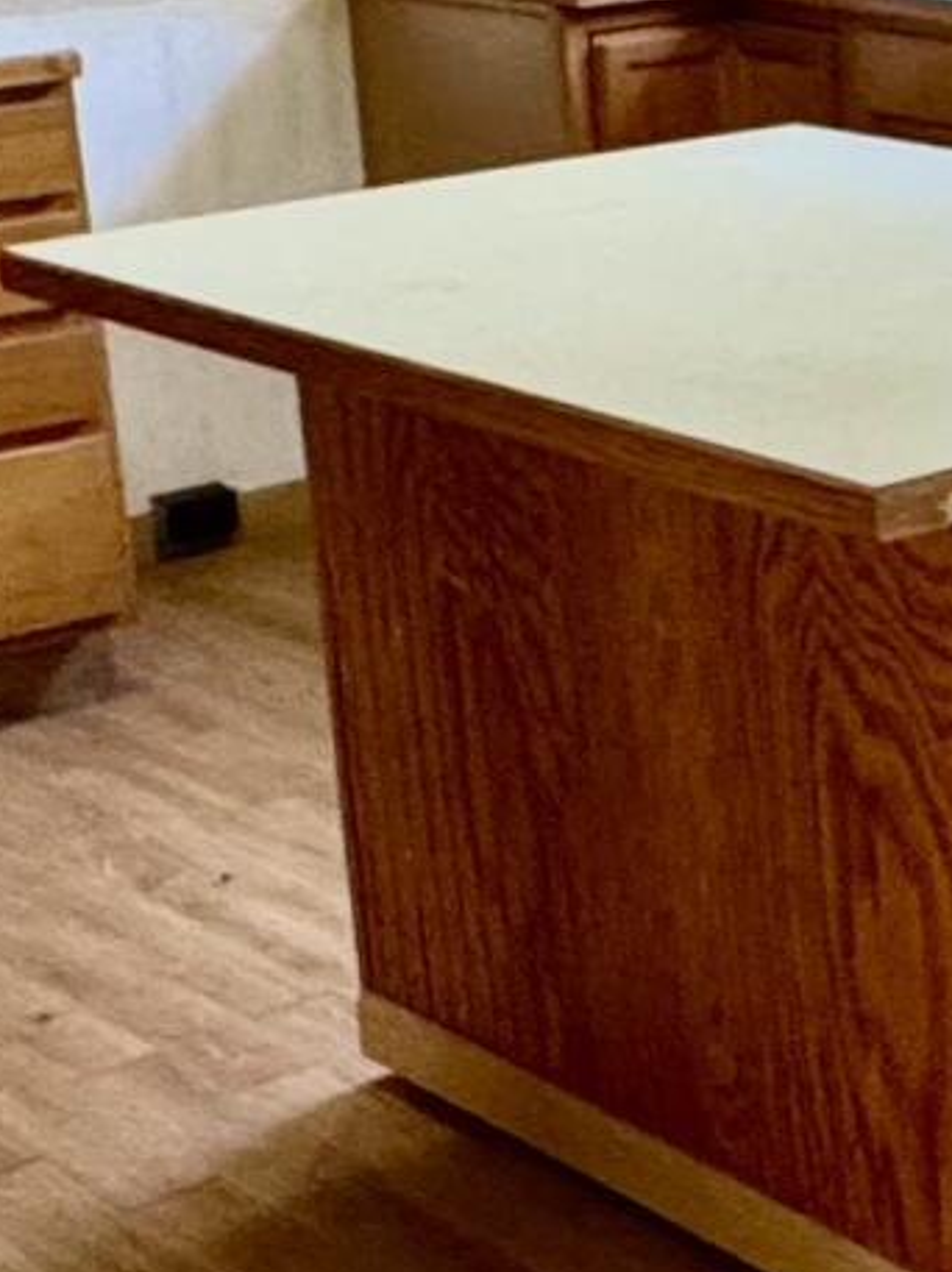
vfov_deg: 21.3
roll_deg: +0.4
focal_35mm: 92
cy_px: 590
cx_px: 1395
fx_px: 3378
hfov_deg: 15.0
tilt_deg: -18.2
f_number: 2.2
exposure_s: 1/60
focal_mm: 2.22
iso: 400
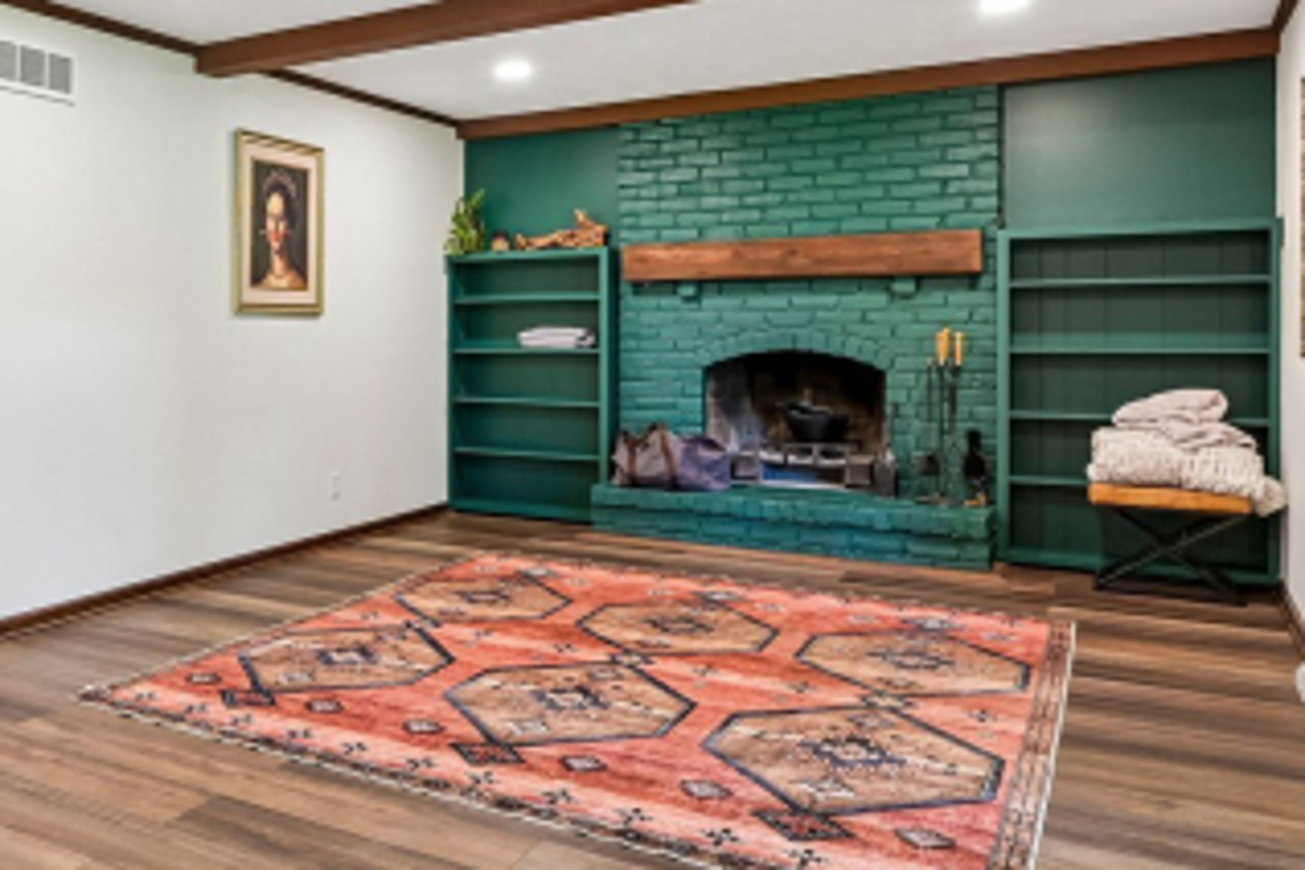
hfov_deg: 52.1
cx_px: 193
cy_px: 328
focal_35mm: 33
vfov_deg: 39.7
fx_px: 1196
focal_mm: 14
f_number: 8
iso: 400
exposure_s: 1/5
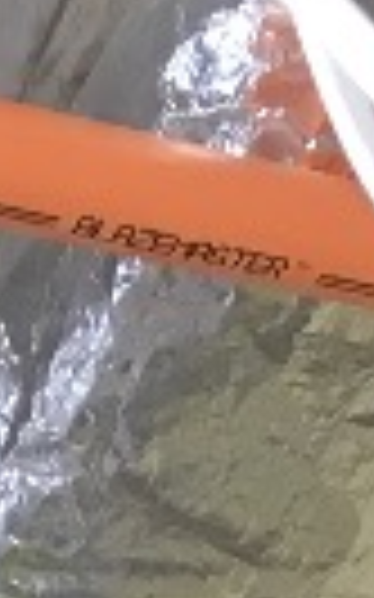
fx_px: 4539
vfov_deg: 6.7
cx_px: -239
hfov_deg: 4.7
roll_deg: +6.9
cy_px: 1920
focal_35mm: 278
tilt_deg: +29.6
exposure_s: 1/33
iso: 80
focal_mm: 4.15
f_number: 2.2
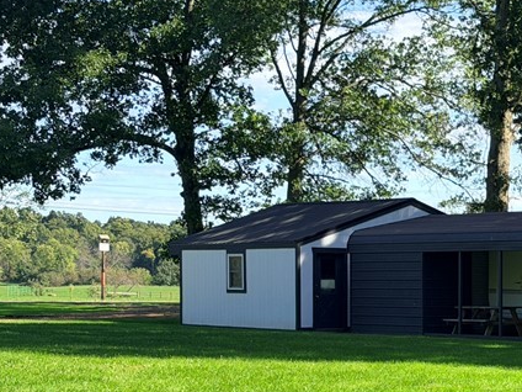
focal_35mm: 116
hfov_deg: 16.7
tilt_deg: -3.4
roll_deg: +0.0
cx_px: 473
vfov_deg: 12.7
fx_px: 1749
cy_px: 365
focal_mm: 6.76
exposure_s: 1/2088
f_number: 1.78
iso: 80
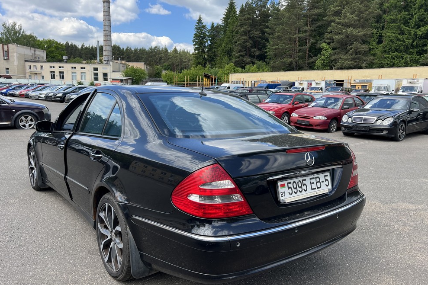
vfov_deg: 46.4
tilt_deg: -9.9
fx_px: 333
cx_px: 212
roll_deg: -2.3
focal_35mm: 28
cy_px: 152
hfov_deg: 65.5
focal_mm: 5.7
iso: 50
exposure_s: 1/1377
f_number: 1.5
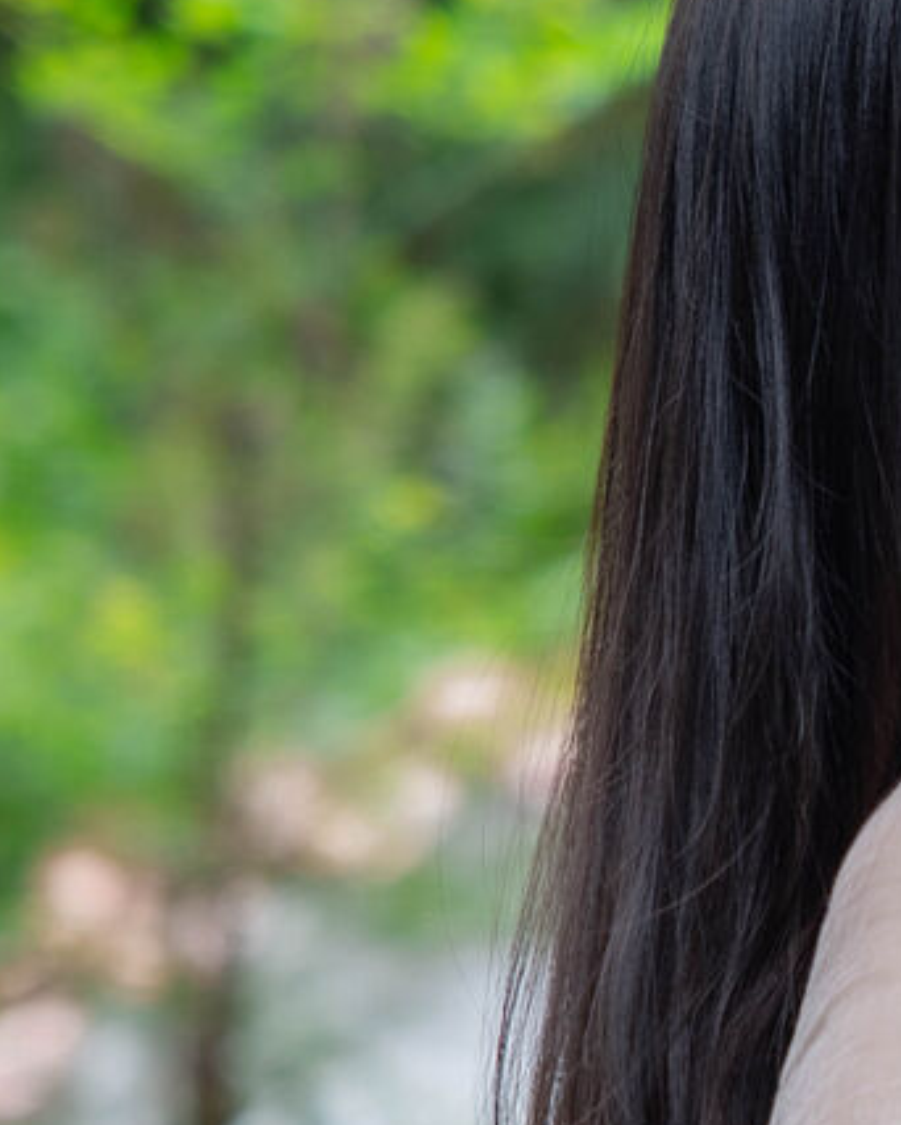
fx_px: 9227
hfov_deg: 5.5
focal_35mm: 277
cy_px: 730
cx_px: 1507
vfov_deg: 7.0
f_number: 2.8
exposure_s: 1/160
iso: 200
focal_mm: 70
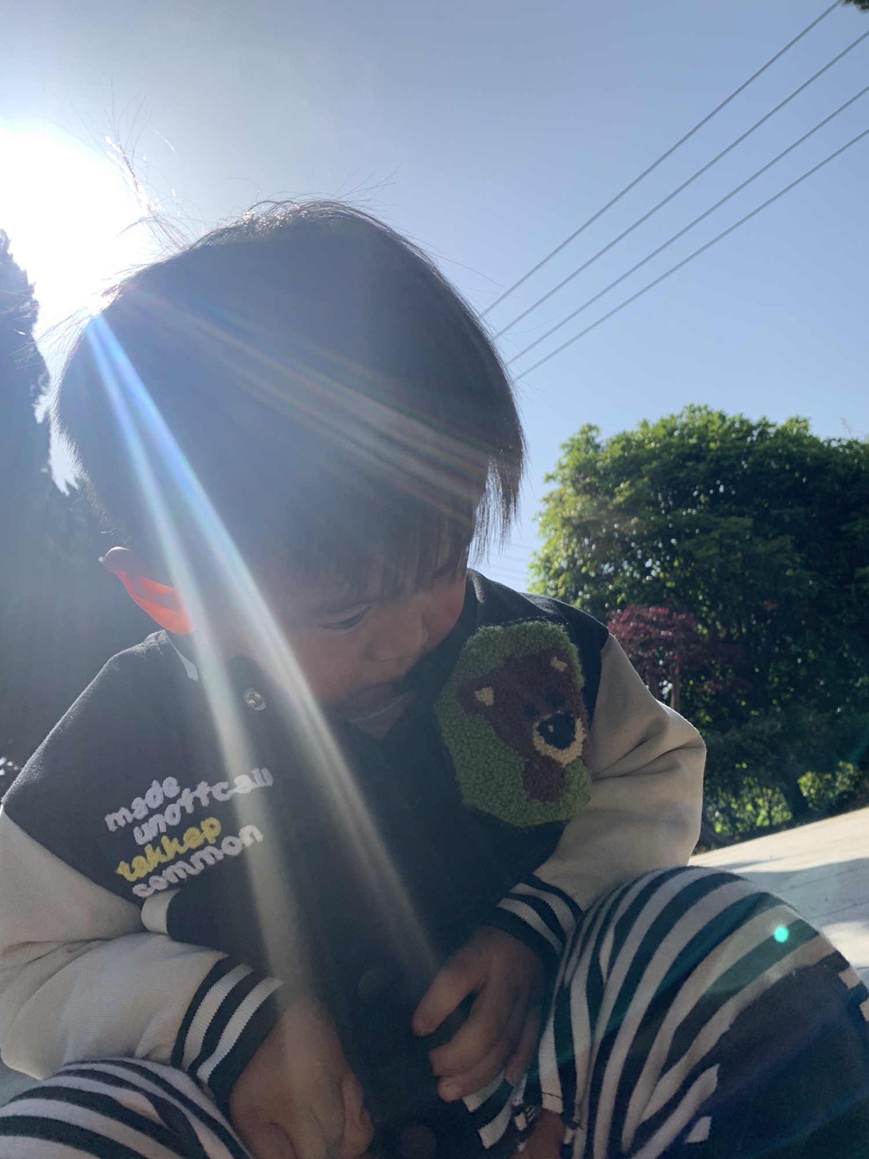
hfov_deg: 53.1
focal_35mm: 26
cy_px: 580
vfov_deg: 67.3
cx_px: 434
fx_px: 870
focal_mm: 4.25
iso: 25
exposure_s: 1/2545
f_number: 1.8
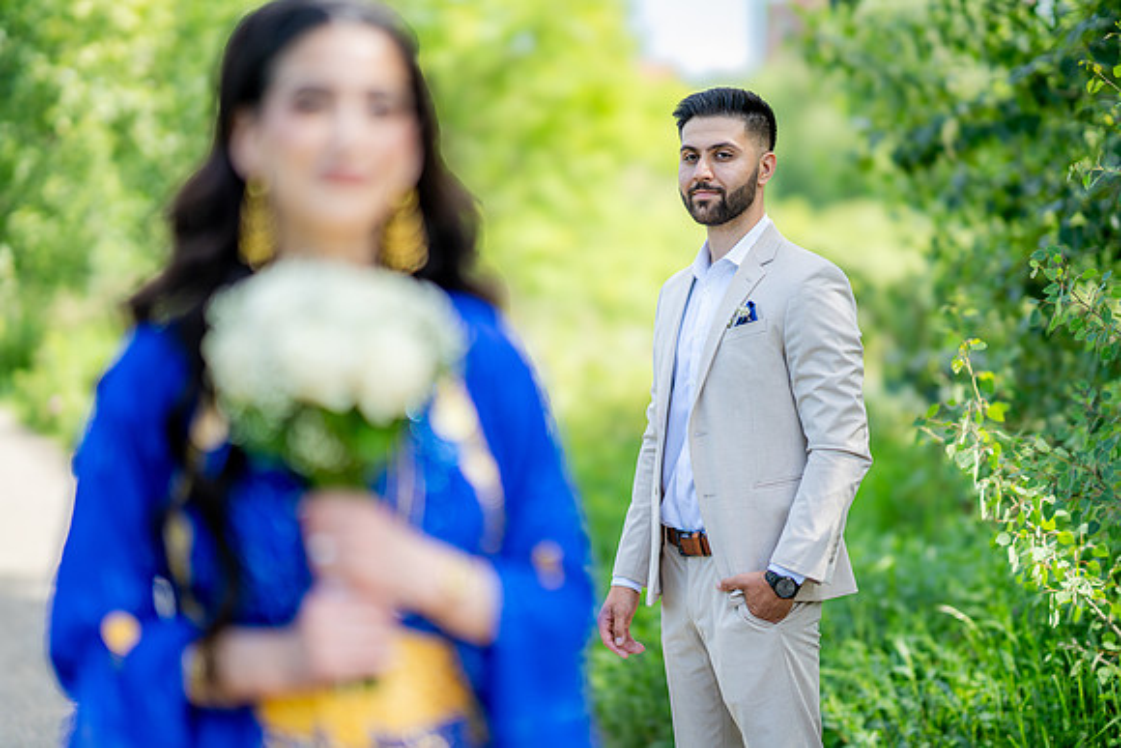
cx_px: 560
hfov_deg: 23.9
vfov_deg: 16.1
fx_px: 2647
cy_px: 374
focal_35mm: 85
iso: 100
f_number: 1.4
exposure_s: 1/1250
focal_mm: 85
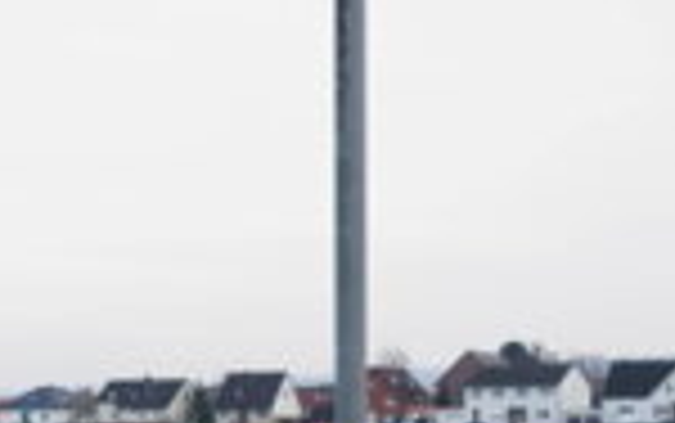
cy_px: 371
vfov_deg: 13.7
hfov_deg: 21.1
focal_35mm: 95
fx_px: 1749
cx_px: -9
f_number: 6.3
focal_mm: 35
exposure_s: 1/80
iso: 100
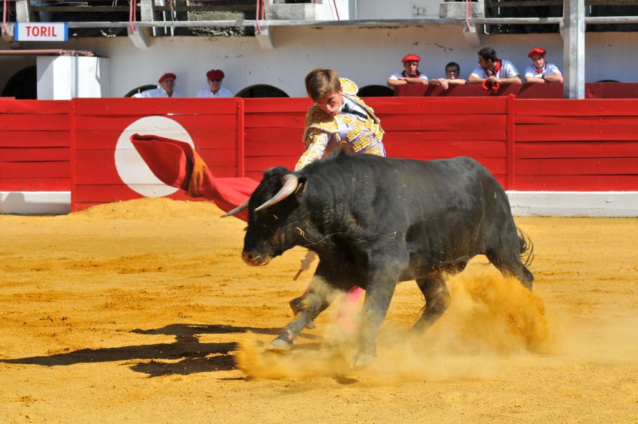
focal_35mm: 129
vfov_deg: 10.6
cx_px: 319
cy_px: 212
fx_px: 2283
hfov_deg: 15.9
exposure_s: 1/350
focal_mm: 86
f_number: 9.5
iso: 200
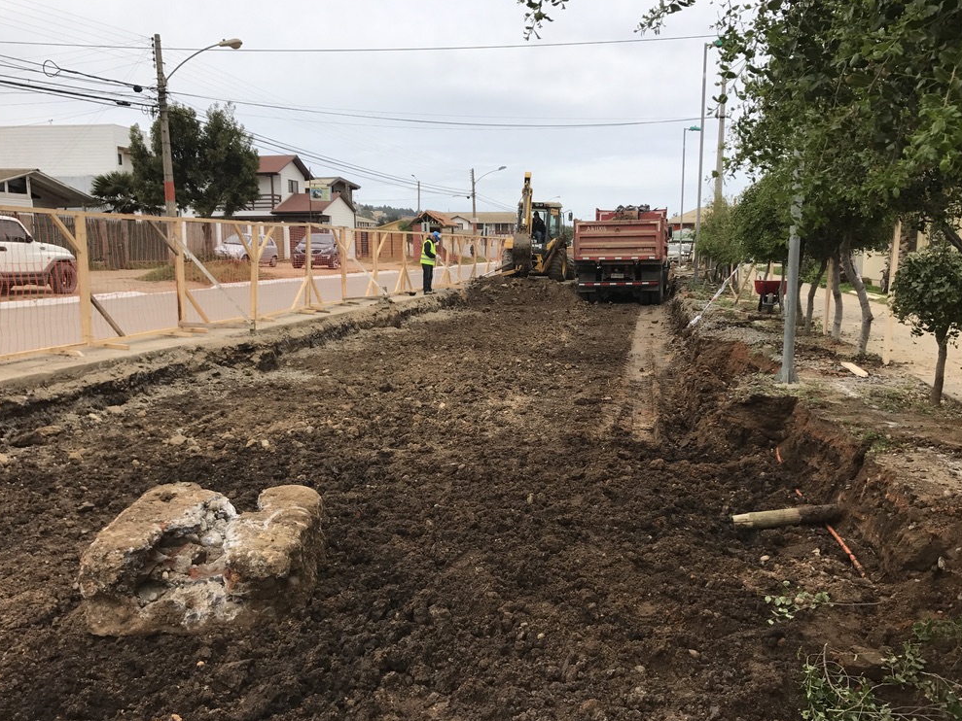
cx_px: 488
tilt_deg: -7.8
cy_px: 366
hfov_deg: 61.7
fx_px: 806
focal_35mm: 29
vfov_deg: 48.2
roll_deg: -0.4
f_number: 1.8
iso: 20
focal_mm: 3.99
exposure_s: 1/1742
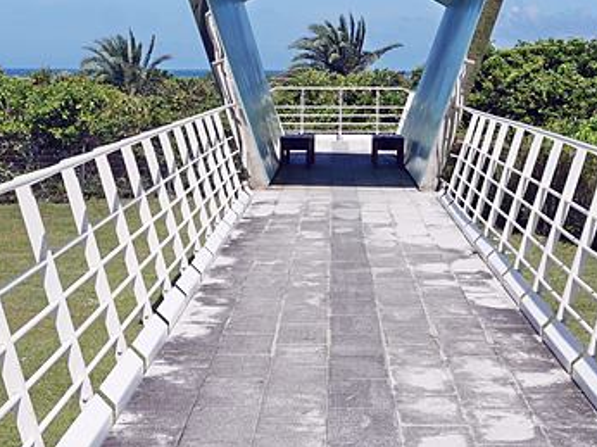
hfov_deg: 24.1
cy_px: 122
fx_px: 1396
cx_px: 350
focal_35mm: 81
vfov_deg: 18.1
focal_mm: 14
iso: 200
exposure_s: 1/2000
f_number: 5
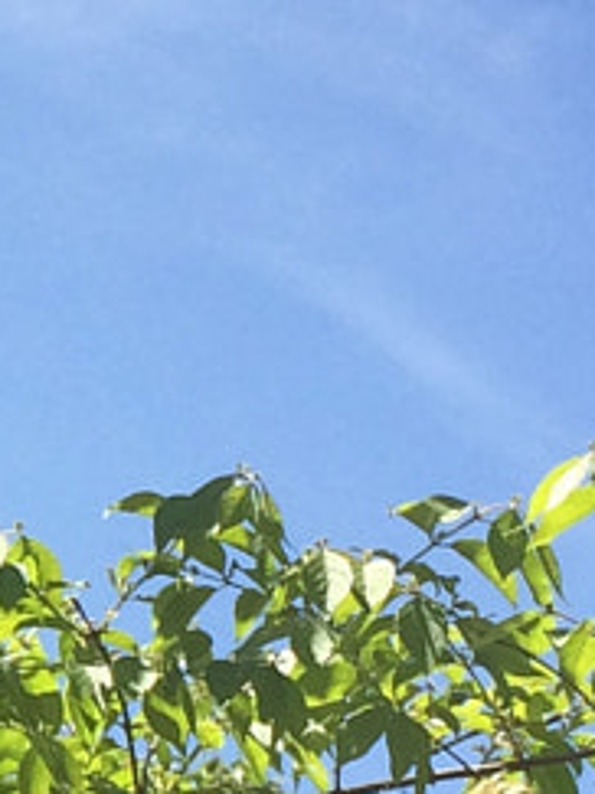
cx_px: -955
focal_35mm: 191
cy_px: 601
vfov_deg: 10.3
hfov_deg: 7.2
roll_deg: -9.1
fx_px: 4381
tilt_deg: +18.4
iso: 32
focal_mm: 4.15
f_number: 2.2
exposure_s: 1/1786
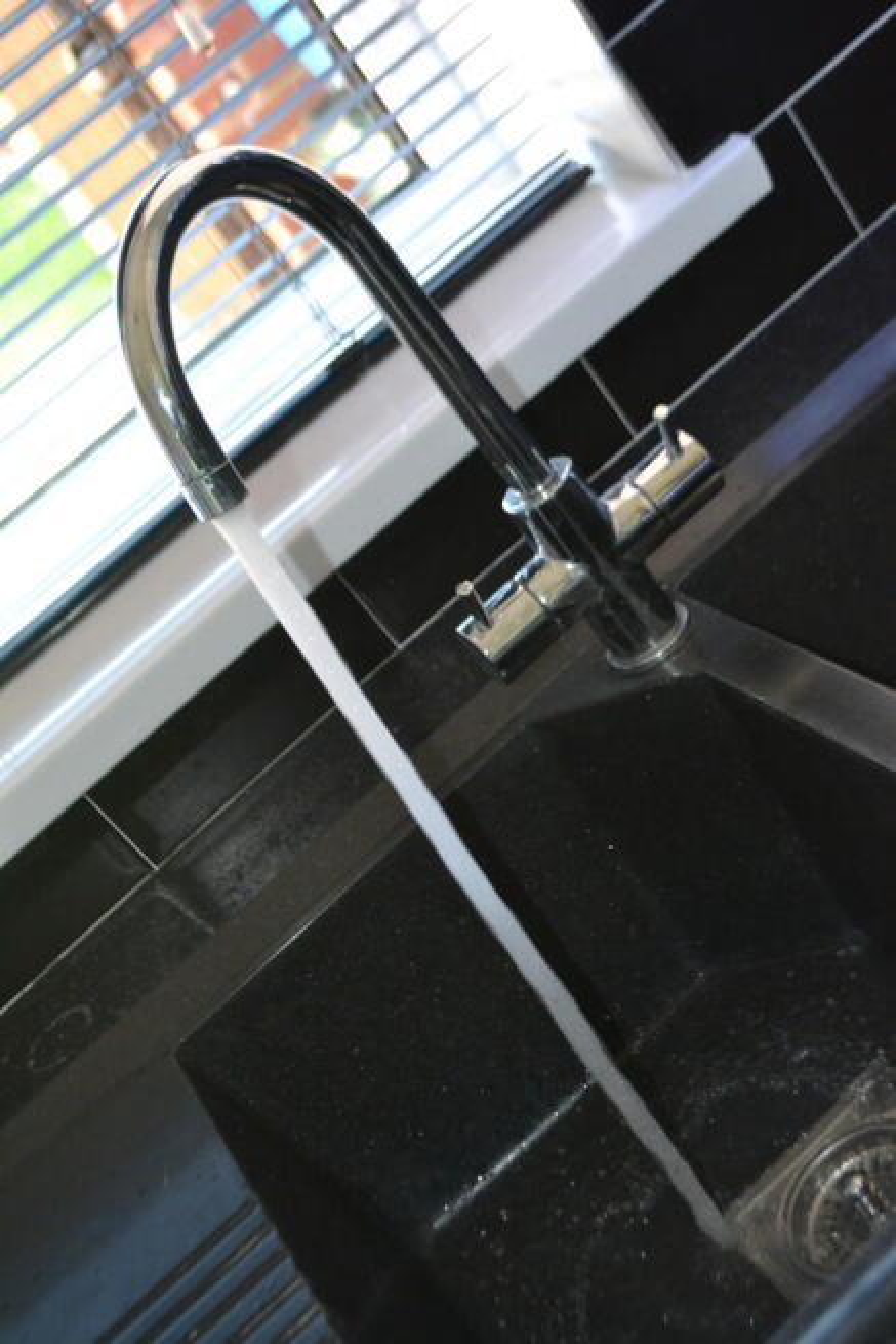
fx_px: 1903
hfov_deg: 26.5
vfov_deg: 38.9
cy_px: 672
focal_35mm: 51
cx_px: 448
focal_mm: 34
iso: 1400
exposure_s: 1/60
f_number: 5
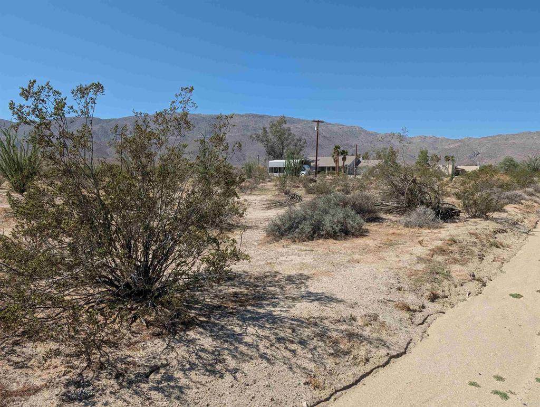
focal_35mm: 24
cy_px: 204
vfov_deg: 56.9
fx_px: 375
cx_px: 270
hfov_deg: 71.5
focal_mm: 6.9
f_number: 1.68
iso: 19
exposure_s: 1/1214
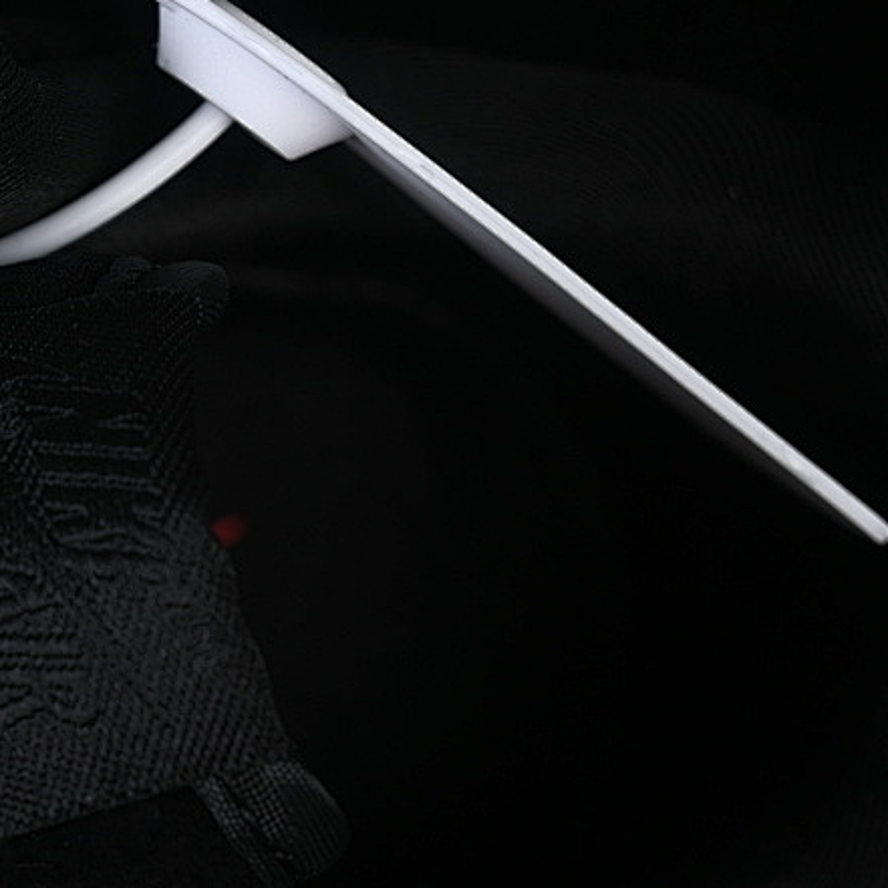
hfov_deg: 11.0
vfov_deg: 11.2
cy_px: 671
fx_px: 4528
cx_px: -169
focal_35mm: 156
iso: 160
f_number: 6.3
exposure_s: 1/50
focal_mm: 50
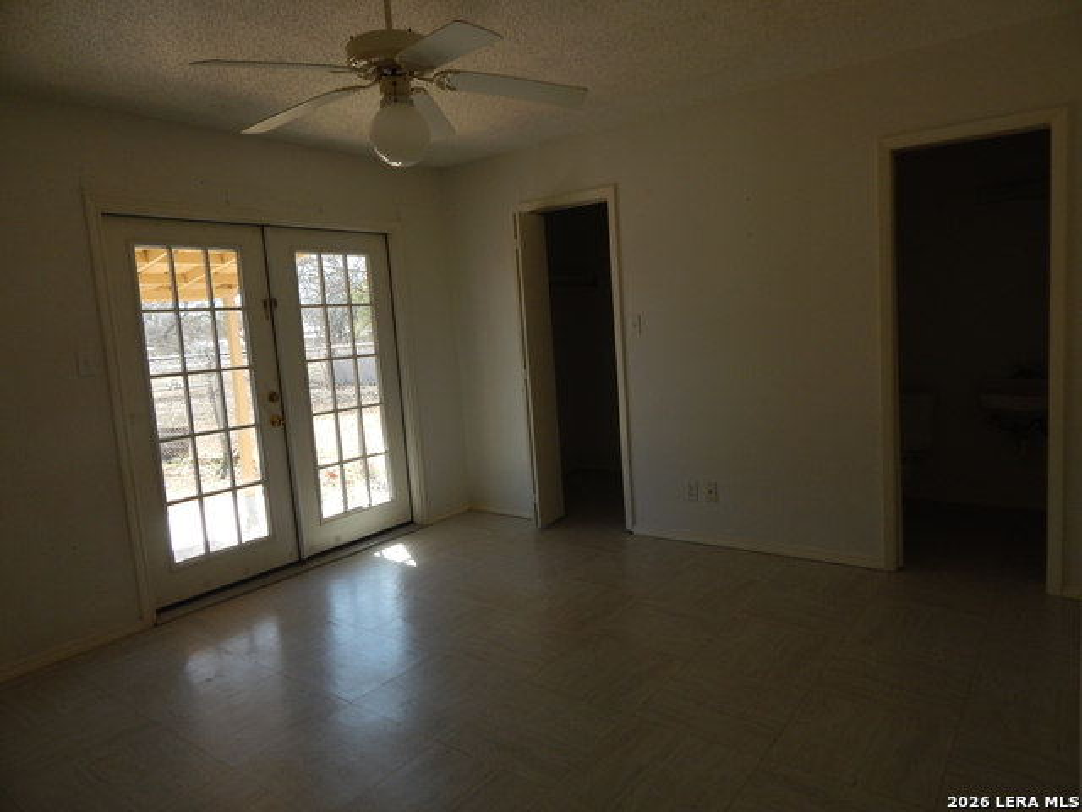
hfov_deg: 73.9
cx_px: 541
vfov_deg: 58.9
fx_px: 719
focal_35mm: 23
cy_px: 406
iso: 125
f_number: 3
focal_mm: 4
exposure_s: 1/160
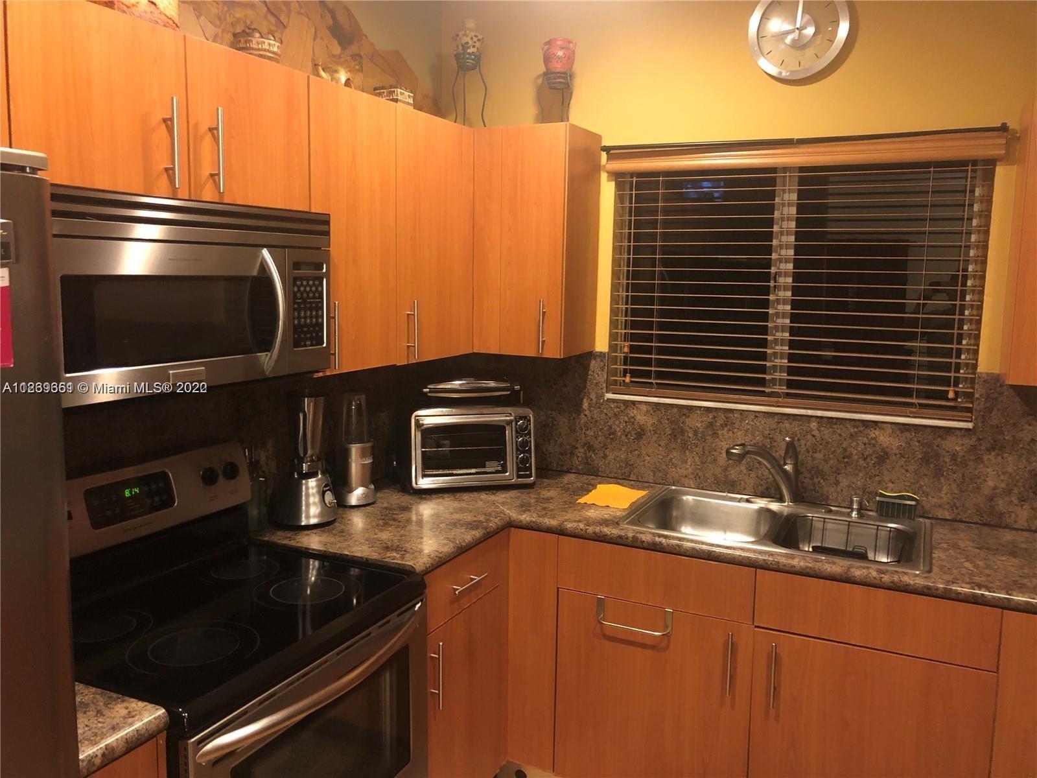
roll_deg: -0.1
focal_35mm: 28
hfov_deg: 63.4
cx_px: 518
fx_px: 839
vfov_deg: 49.7
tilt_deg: -7.3
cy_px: 389
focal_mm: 4
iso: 100
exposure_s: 1/7
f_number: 1.8
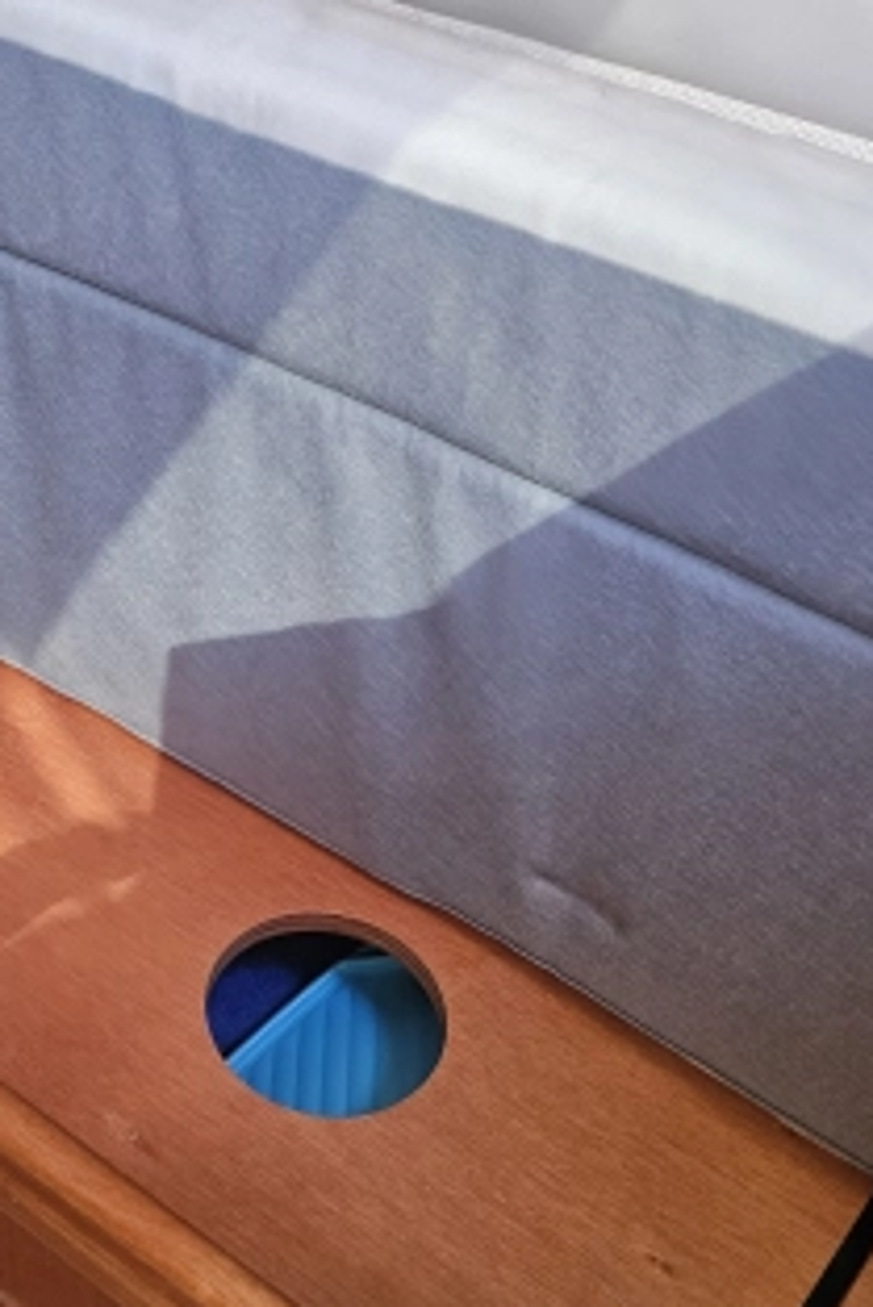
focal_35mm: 42
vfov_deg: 46.2
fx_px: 1526
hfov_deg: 29.8
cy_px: 762
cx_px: 0
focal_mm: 6.3
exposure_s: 1/50
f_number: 1.7
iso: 800
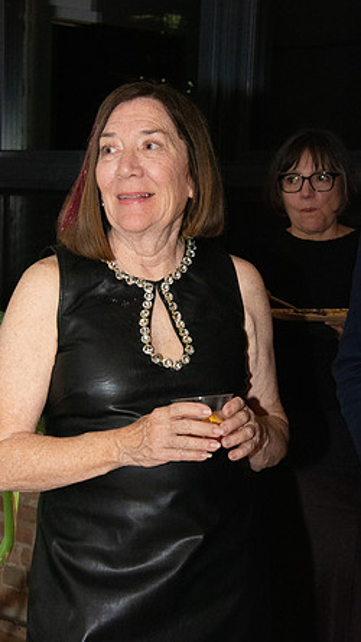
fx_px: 1516
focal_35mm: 89
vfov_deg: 23.9
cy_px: 320
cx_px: 159
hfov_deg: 13.6
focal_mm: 56
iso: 5000
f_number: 11
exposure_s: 1/250
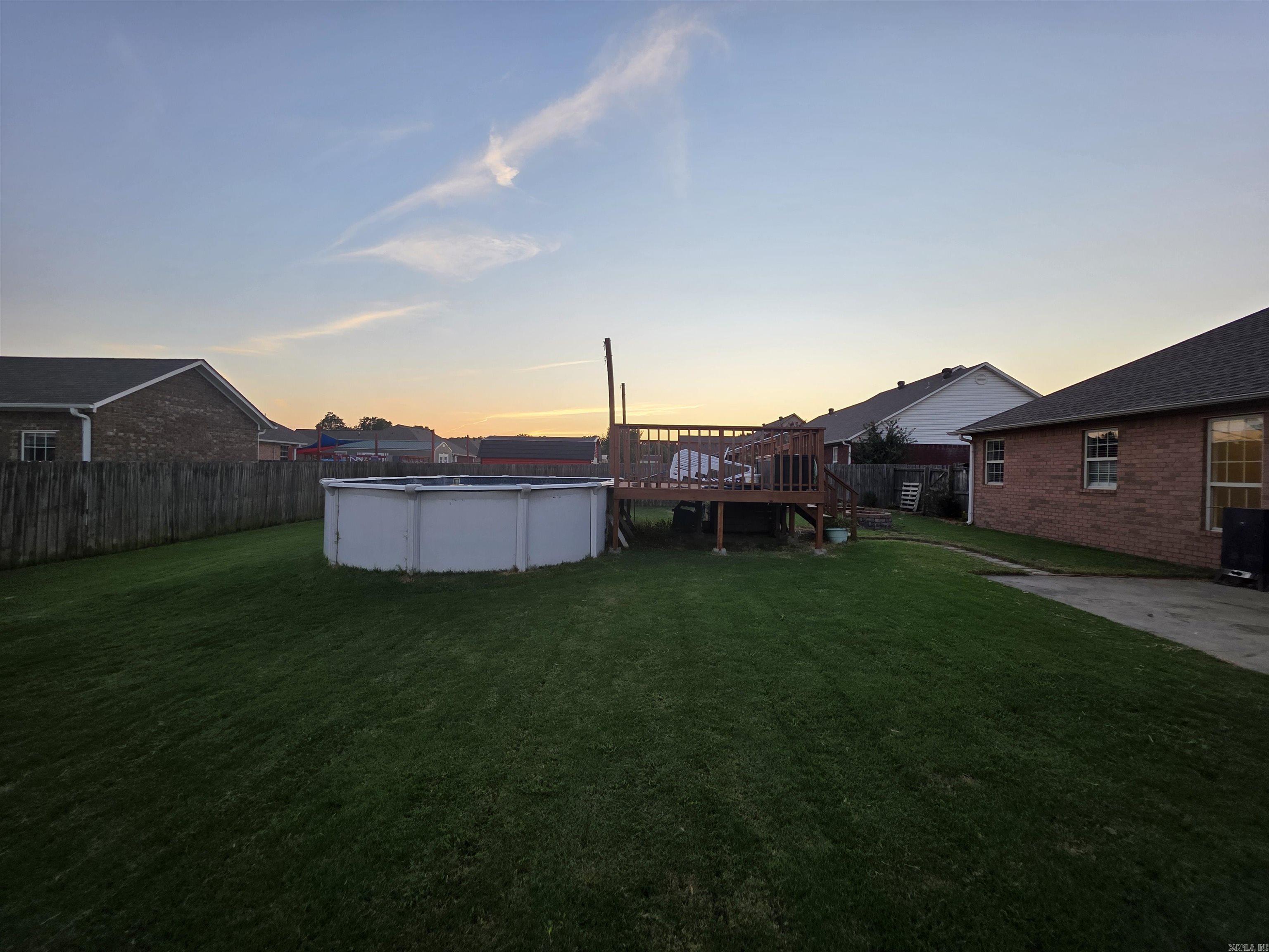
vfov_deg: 89.9
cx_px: 634
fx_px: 477
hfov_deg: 106.2
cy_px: 476
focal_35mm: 13
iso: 40
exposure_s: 1/120
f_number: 1.9
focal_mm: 2.2
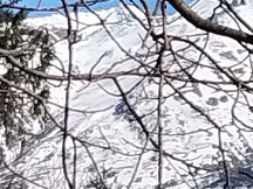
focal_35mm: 178
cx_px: 907
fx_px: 1301
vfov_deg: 8.3
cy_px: 96
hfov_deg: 8.2
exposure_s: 1/3494
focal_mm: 4.1
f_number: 1.7
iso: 160
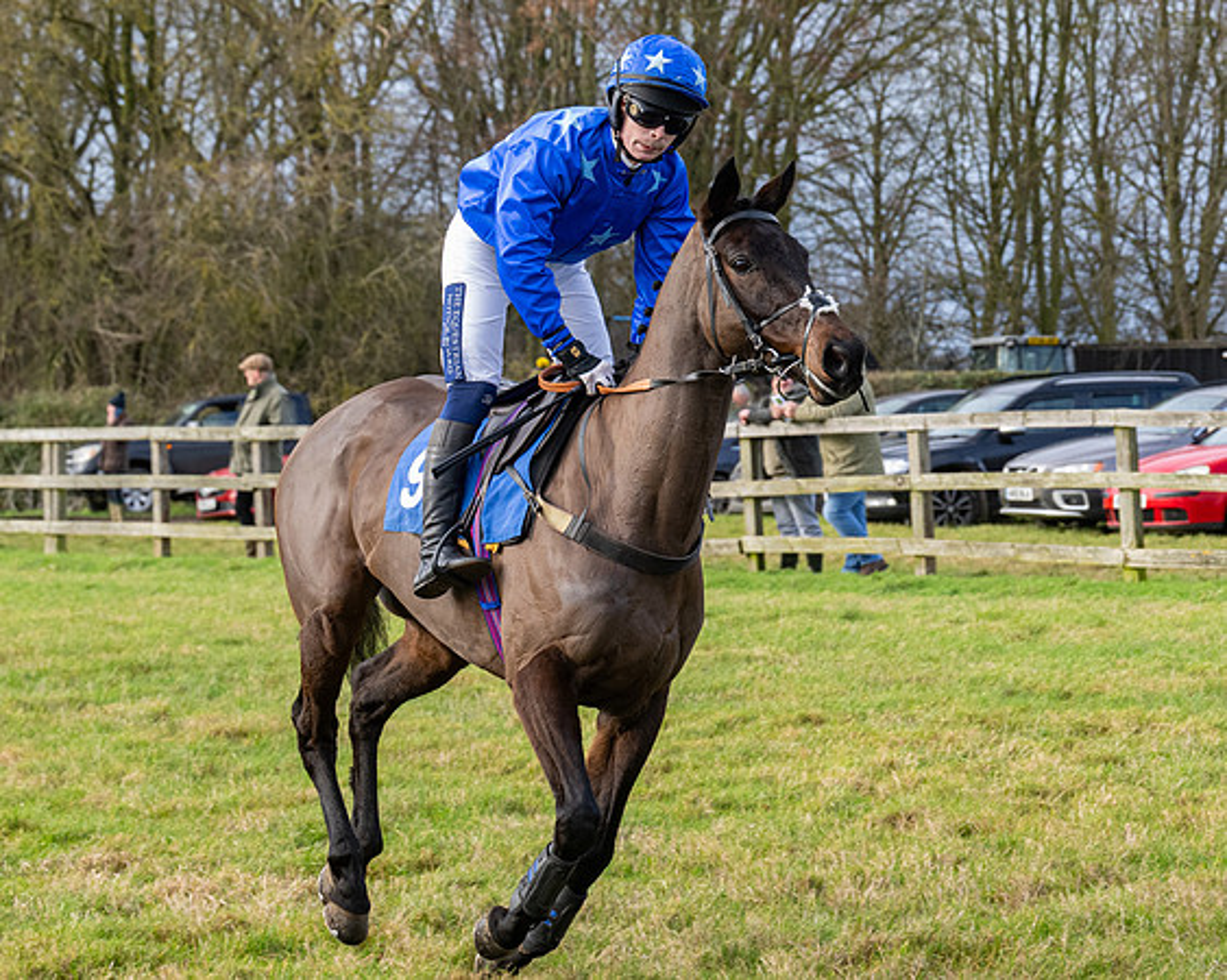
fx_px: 5259
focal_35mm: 145
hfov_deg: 13.3
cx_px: 851
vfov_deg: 10.7
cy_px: 418
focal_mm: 74
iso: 800
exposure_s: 1/800
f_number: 5
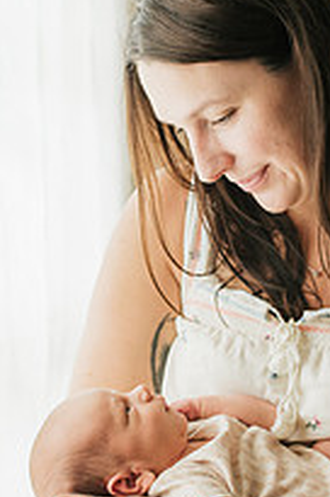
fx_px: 1518
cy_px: 320
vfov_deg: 18.6
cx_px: 165
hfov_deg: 12.4
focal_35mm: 110
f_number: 2.8
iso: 800
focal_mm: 50
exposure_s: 1/640
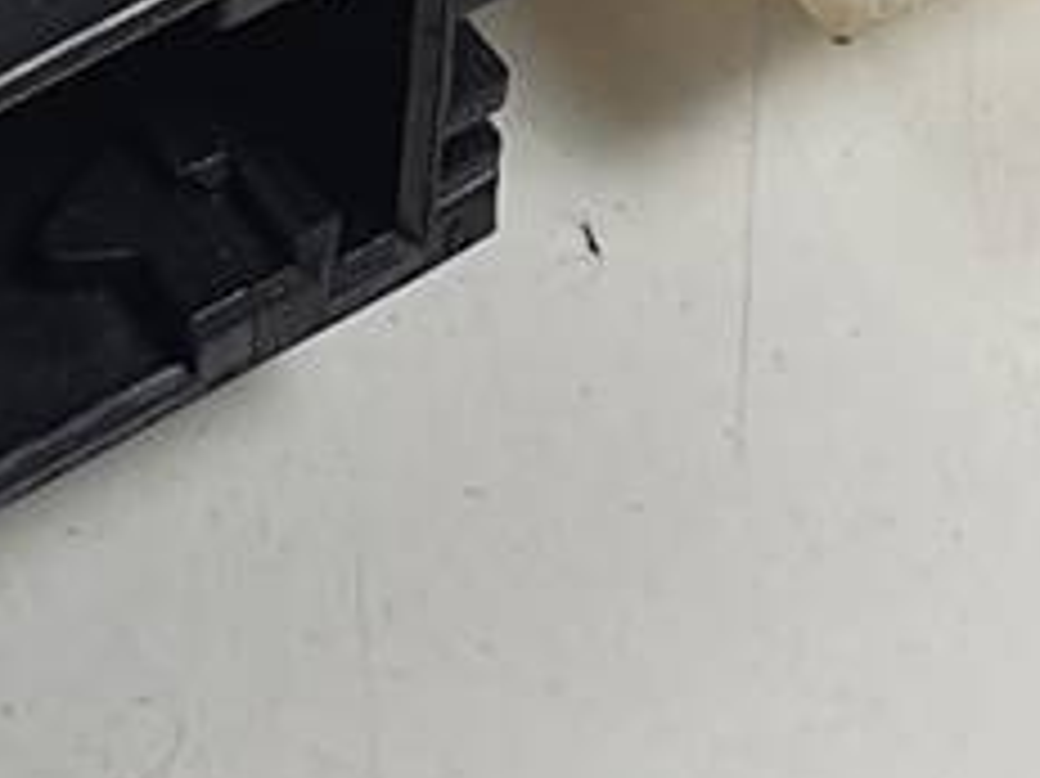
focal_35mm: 162
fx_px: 4865
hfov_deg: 12.1
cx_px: 32
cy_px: -1408
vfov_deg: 8.1
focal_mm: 4.3
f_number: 2.4
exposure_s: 1/175
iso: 50
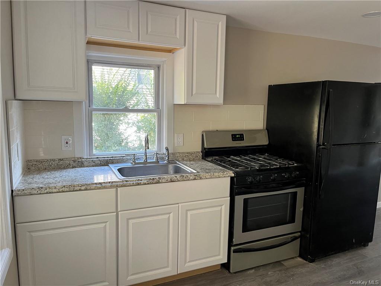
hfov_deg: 67.3
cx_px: 190
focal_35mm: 26
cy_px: 143
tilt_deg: -9.8
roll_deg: -0.2
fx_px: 286
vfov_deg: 53.1
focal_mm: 5.1
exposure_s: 1/96
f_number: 1.6
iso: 125
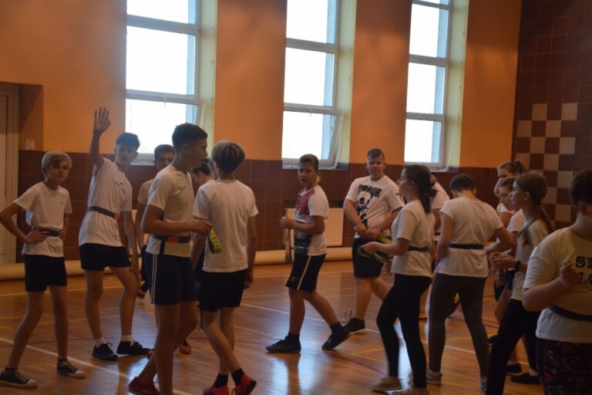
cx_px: 296
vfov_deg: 21.6
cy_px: 198
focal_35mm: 63
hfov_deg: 31.9
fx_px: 1036
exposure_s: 1/125
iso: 400
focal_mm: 42
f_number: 5.6
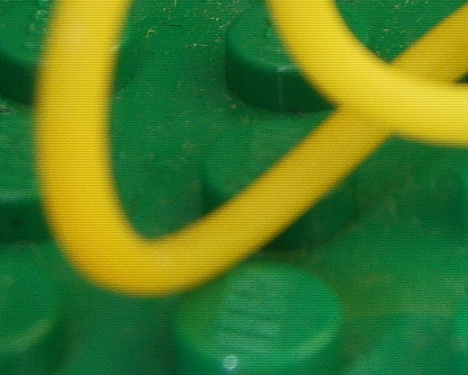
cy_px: -83
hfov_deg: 10.9
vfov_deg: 8.6
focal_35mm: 177
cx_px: 398
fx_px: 2452
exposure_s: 1
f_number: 3.8
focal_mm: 8.8
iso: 63
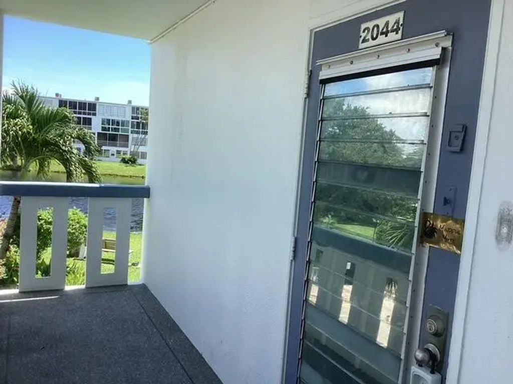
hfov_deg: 58.4
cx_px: 256
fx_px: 459
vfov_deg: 45.4
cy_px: 192
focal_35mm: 31
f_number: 2.4
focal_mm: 3.3
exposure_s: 1/532
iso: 25
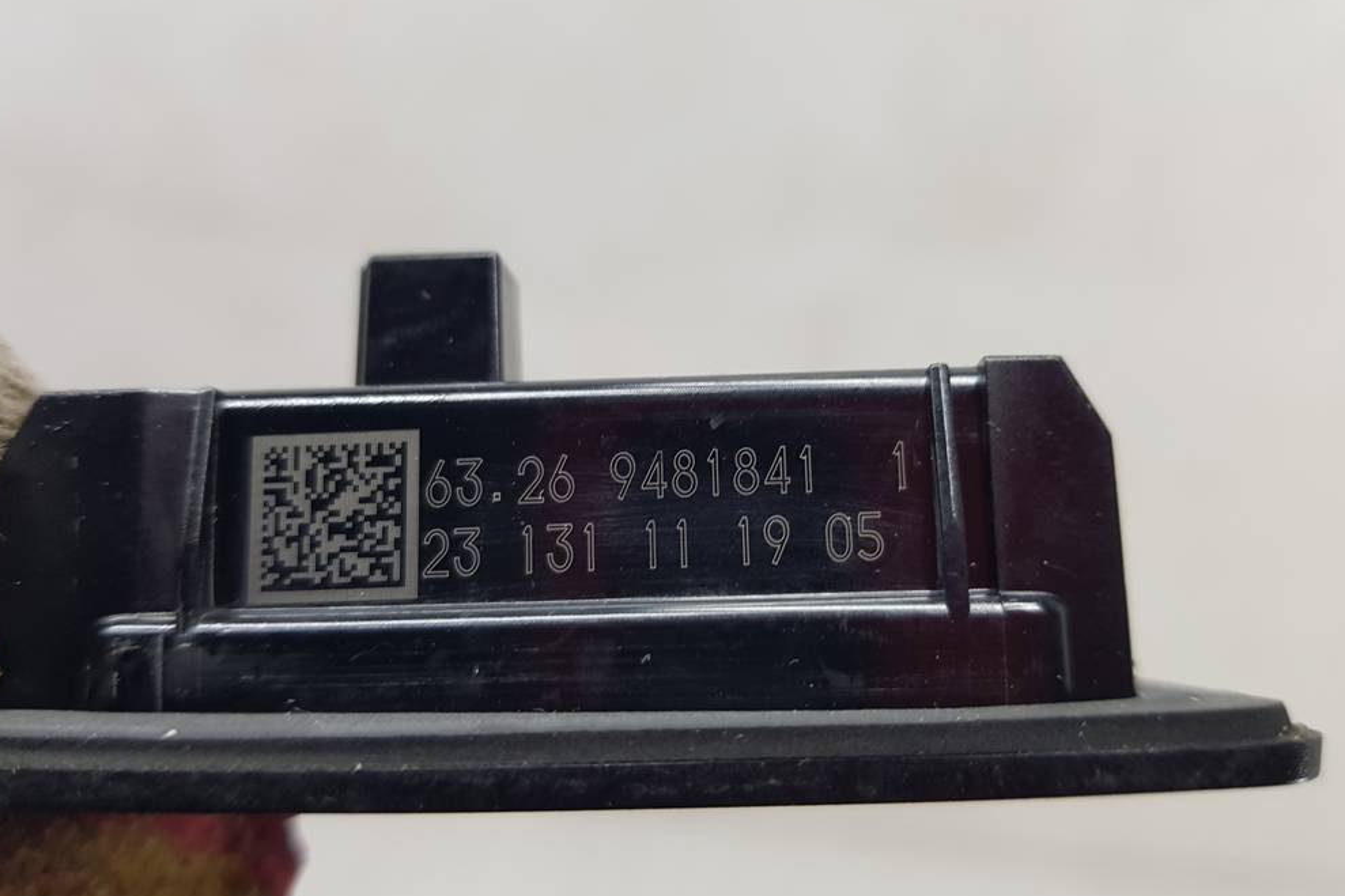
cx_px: 685
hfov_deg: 65.5
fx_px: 1046
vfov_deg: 46.4
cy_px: 416
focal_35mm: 28
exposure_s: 1/100
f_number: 1.7
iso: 100
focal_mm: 4.2
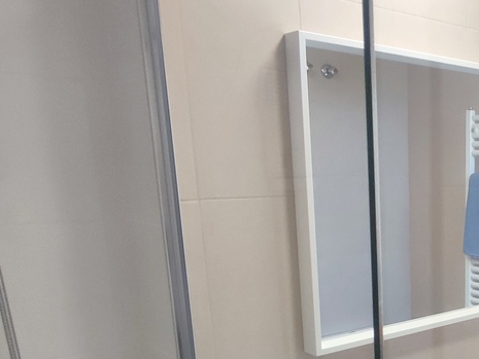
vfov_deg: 31.4
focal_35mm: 44
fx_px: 609
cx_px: 481
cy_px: 320
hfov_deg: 38.1
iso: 190
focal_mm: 1.65
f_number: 2.2
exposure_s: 1/100
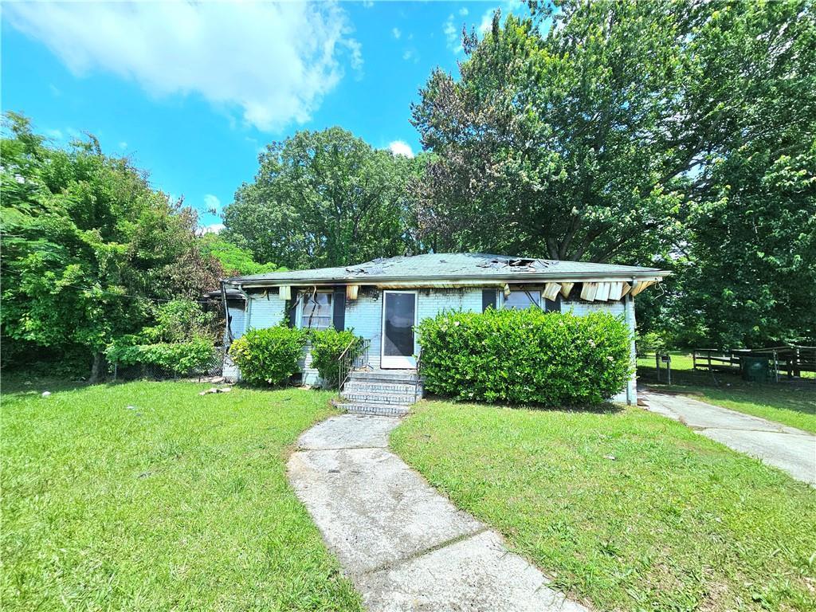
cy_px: 306
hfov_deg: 106.2
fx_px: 306
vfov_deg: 89.9
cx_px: 408
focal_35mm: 13
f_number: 2.2
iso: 50
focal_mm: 2.2
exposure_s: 1/2500
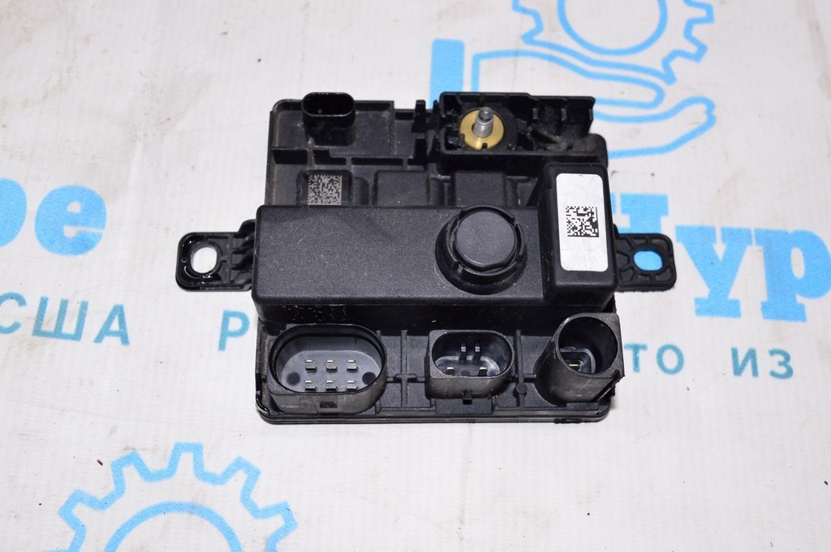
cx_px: 416
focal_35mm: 39
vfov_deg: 34.2
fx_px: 900
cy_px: 276
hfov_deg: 49.6
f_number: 8
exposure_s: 1/200
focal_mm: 26
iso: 1600
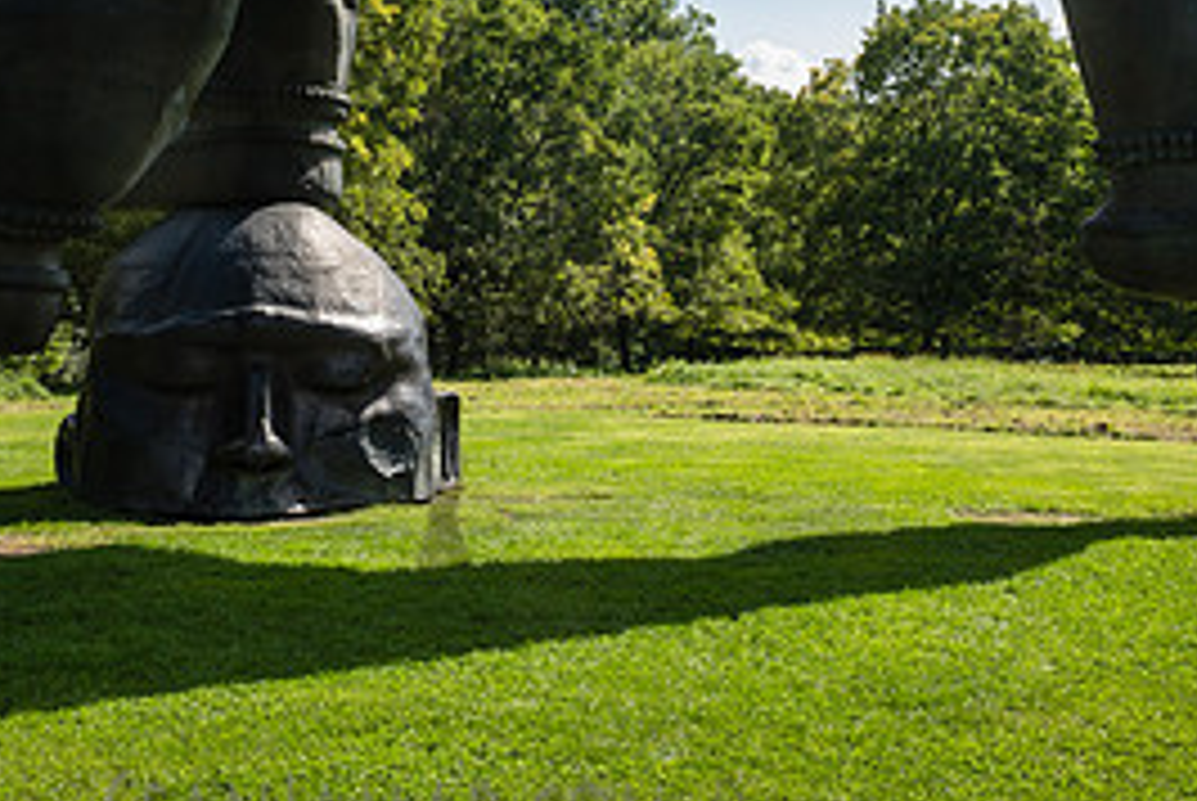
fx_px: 1931
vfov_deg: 23.1
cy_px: 148
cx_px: 524
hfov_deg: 34.4
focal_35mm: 58
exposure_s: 1/60
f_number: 14
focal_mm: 24
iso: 100
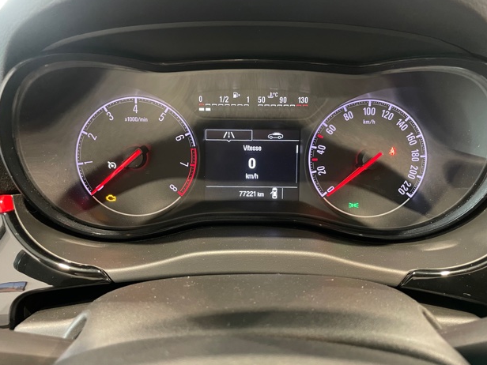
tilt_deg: -27.5
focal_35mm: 27
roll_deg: -1.1
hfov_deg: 65.3
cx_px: 235
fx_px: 380
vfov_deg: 51.4
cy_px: 182
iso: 640
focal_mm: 4.2
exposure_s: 1/29
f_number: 1.6
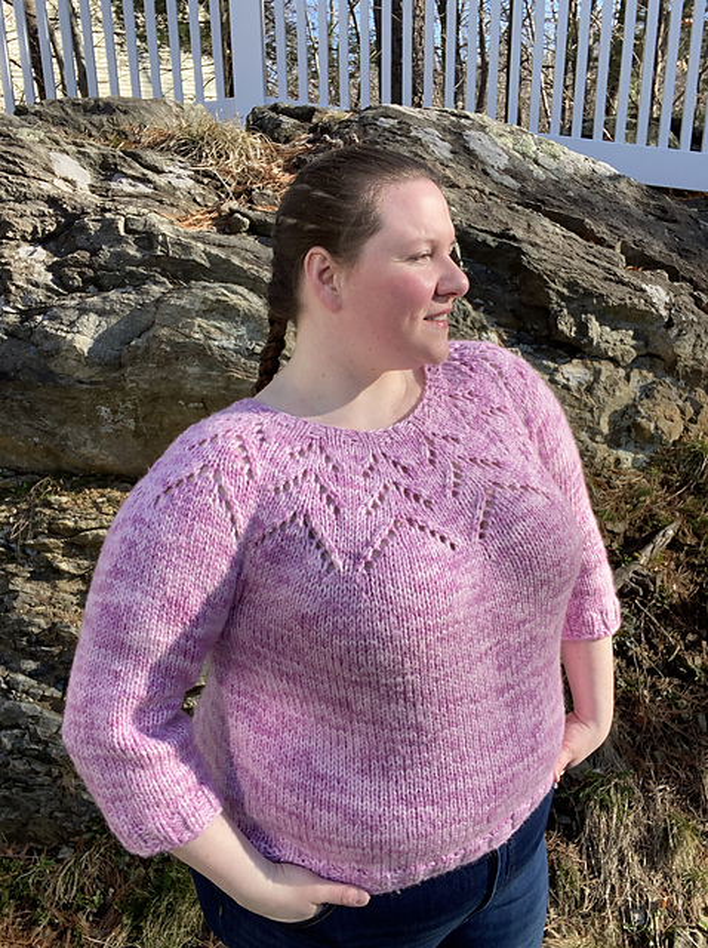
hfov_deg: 46.7
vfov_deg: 60.0
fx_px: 820
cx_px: 354
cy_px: 474
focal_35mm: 30
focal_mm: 2.71
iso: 25
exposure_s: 1/336
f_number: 2.2
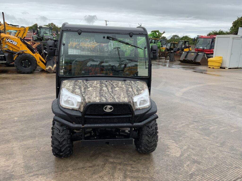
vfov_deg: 48.2
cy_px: 90
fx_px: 203
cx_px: 121
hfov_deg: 61.7
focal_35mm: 29
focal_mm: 3
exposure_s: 1/599
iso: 16
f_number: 1.8
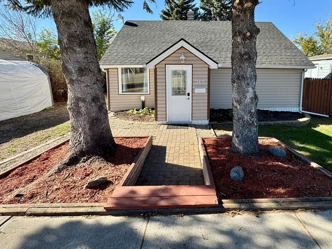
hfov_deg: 87.1
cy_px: 90
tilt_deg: -6.9
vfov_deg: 70.2
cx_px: 192
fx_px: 173
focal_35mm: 18
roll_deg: +0.7
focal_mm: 2.22
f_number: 2.2
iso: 40
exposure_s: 1/505
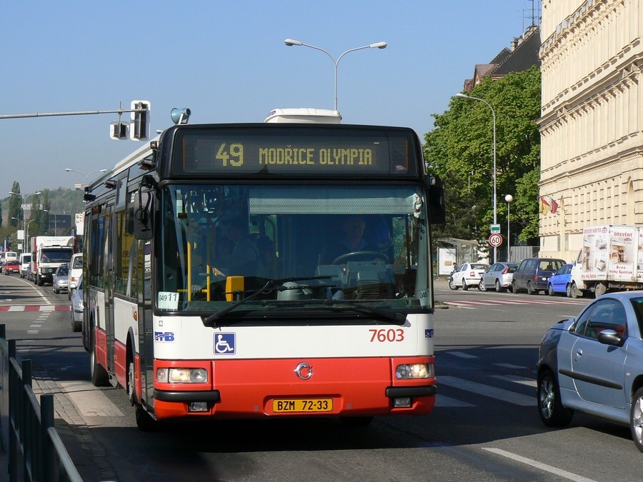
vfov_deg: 17.0
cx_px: 322
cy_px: 241
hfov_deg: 22.5
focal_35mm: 87
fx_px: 1616
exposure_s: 1/1000
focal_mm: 14.5
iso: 100
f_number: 5
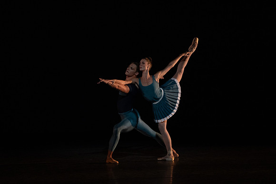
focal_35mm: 367
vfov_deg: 3.7
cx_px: 138
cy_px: 92
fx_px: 2814
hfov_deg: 5.6
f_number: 5.6
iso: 8000
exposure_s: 1/320
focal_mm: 367
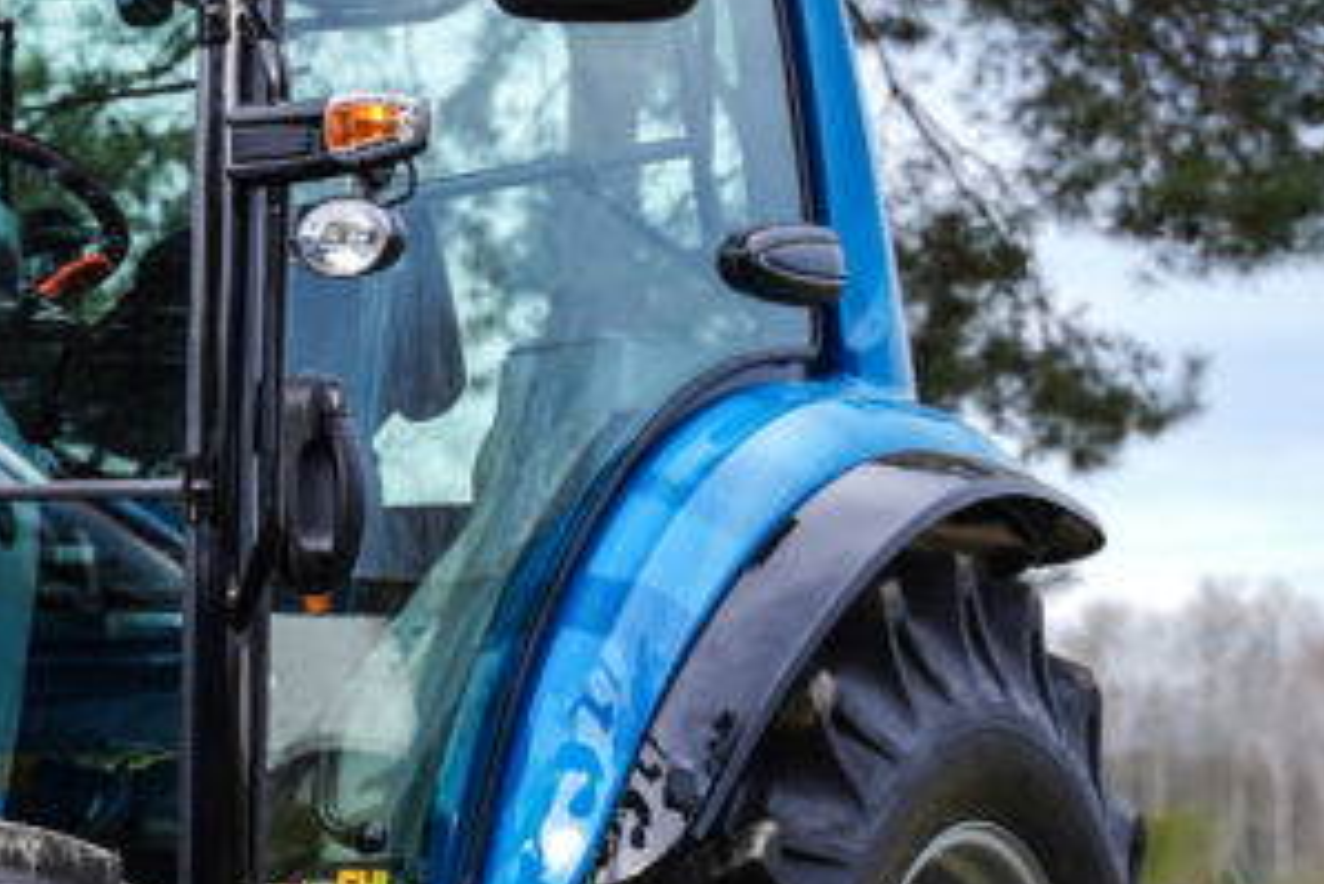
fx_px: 5556
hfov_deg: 13.2
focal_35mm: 151
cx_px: -298
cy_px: 717
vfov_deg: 9.1
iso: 80
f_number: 2.8
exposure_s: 1/640
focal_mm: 44
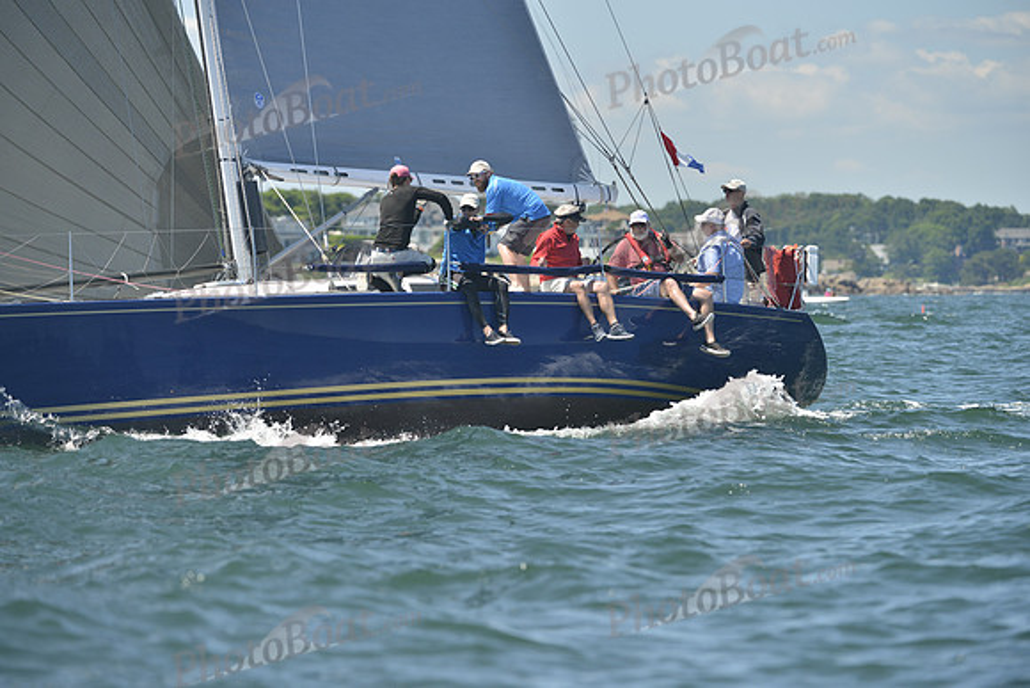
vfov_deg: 5.5
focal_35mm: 250
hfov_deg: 8.2
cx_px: 515
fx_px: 7154
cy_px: 344
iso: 280
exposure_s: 1/1250
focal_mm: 250
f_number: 5.6
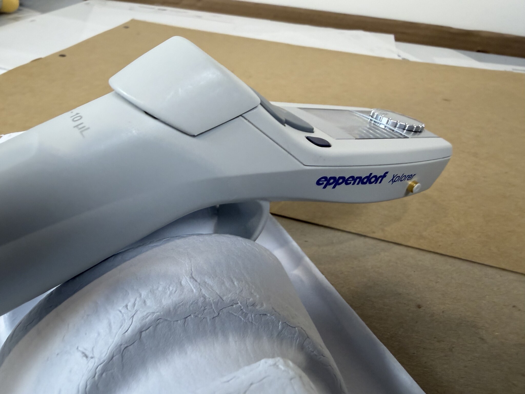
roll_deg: -3.9
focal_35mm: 24
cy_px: 197
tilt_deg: -37.4
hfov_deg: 71.6
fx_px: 364
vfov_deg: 56.8
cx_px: 262
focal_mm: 2.22
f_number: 2.2
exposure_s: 1/120
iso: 125
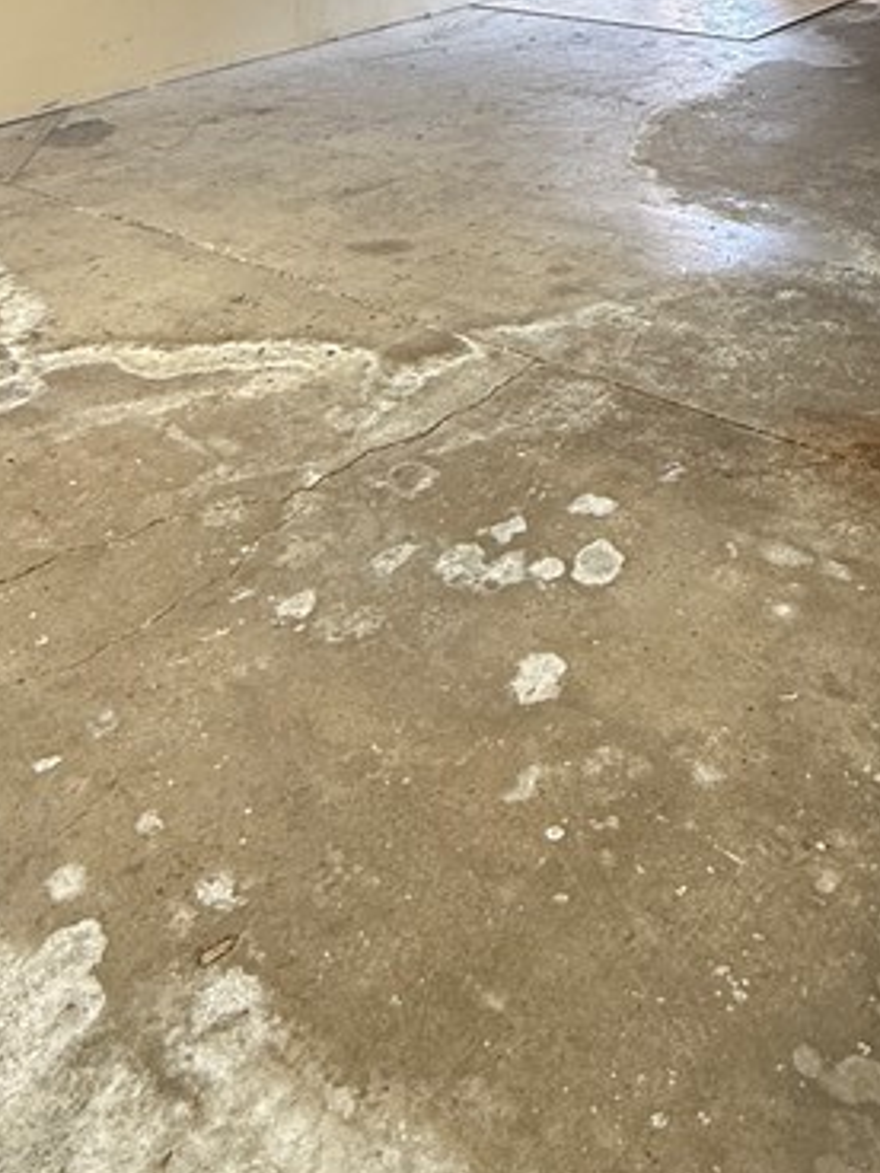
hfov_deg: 36.4
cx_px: 593
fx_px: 1322
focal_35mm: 39
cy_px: -115
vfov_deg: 39.3
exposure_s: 1/99
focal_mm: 2.22
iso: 160
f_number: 2.2
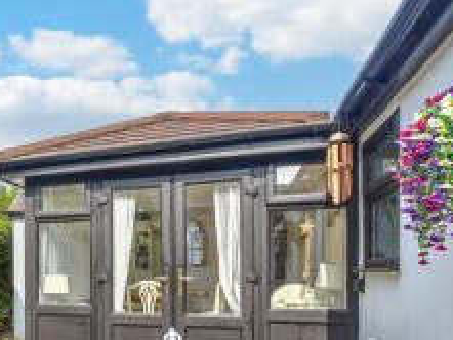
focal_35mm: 31
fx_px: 406
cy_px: 273
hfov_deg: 52.0
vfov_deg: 43.3
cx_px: 53
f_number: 8
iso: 160
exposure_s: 1/160
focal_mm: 10
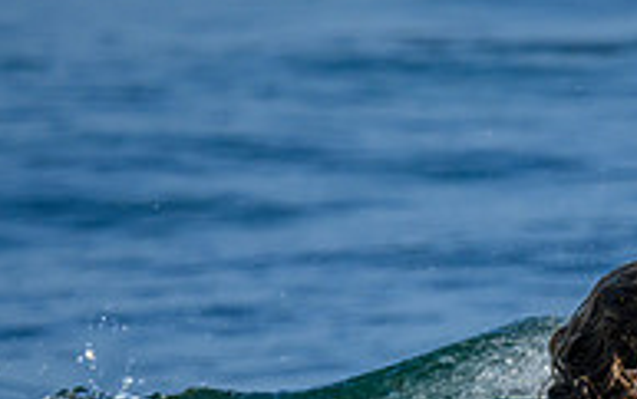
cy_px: 528
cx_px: 779
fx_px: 46862
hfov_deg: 0.8
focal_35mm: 2697
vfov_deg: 0.5
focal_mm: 800
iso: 450
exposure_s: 1/2000
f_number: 6.3
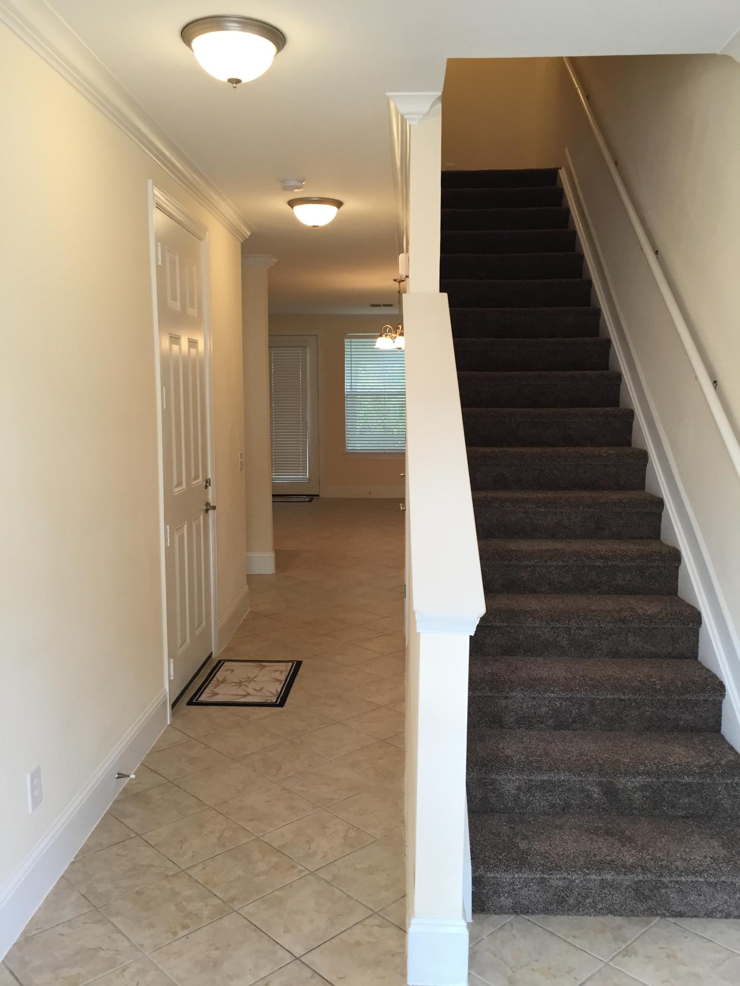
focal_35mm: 29
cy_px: 493
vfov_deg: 61.7
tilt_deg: -5.7
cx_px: 370
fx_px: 827
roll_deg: +1.3
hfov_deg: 48.2
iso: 32
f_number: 2.2
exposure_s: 1/30
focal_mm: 4.15
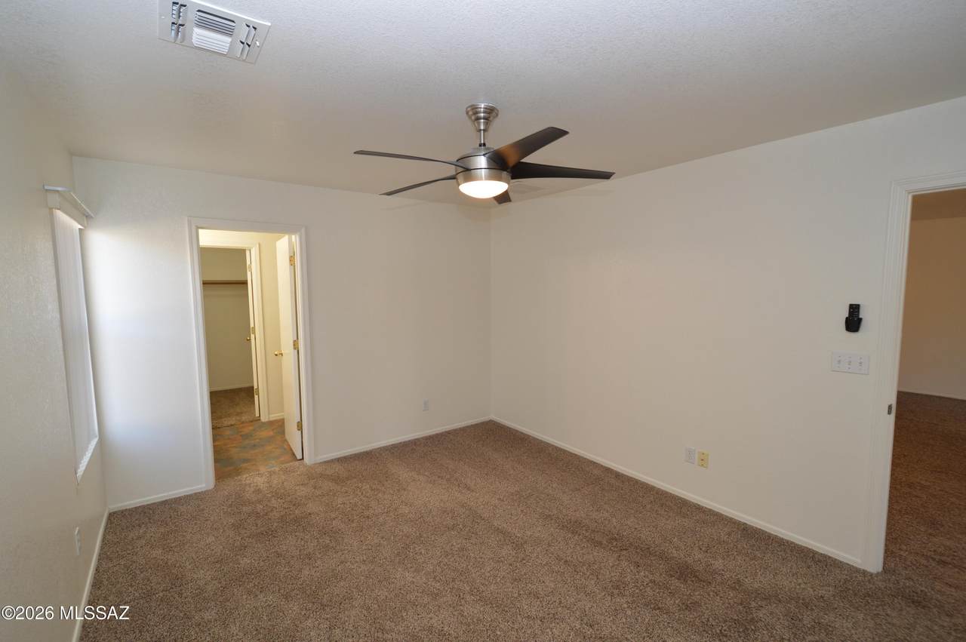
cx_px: 483
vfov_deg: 77.2
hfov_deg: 100.4
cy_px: 321
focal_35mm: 15
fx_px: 402
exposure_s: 1/80
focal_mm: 10
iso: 400
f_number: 4.5
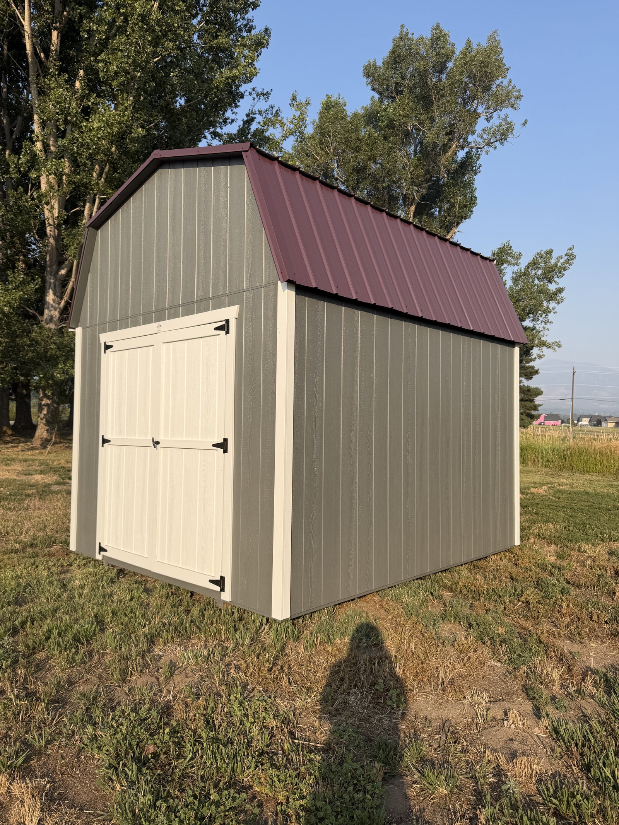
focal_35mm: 24
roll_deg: -2.5
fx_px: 572
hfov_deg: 56.8
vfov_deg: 71.6
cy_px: 412
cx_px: 310
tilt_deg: +2.5
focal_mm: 6.76
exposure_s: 1/3584
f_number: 1.78
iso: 80
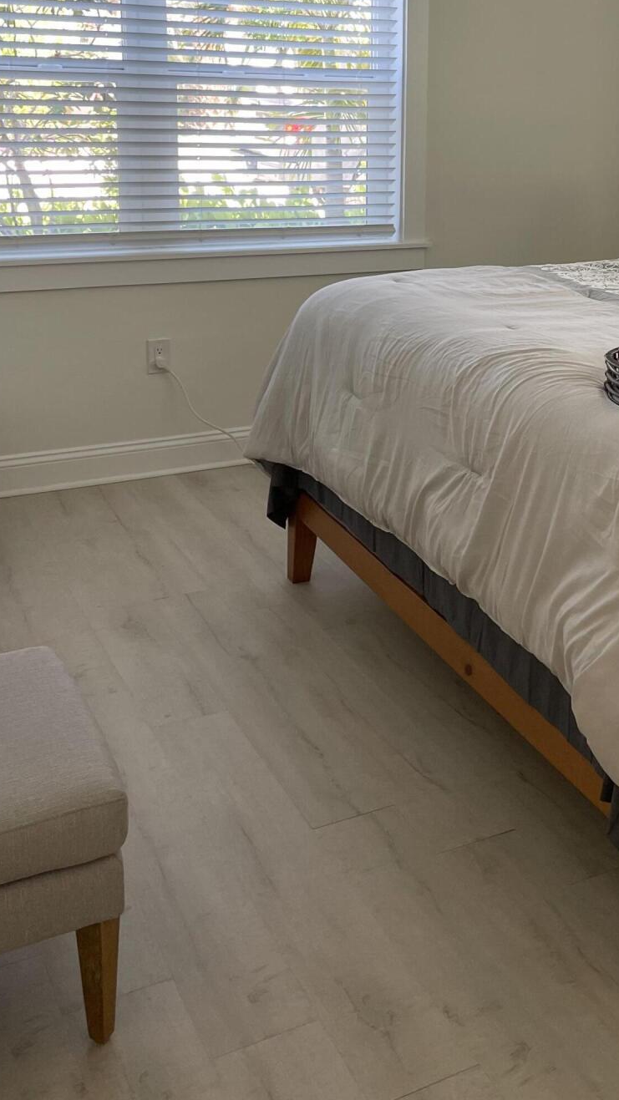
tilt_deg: -8.0
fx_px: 1254
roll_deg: -2.2
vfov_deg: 45.9
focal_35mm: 43
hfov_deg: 27.2
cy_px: 291
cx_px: 495
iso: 80
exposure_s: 1/60
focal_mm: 4.2
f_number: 1.6
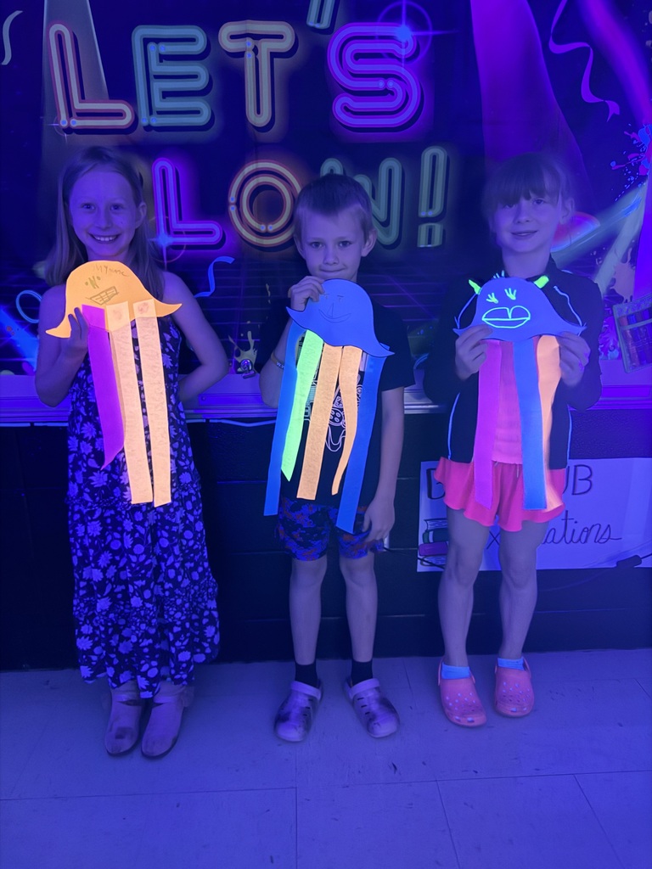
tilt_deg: -15.4
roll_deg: +1.4
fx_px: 603
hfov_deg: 56.8
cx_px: 326
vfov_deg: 71.6
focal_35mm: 24
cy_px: 434
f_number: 1.78
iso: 1600
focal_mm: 6.76
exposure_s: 1/24
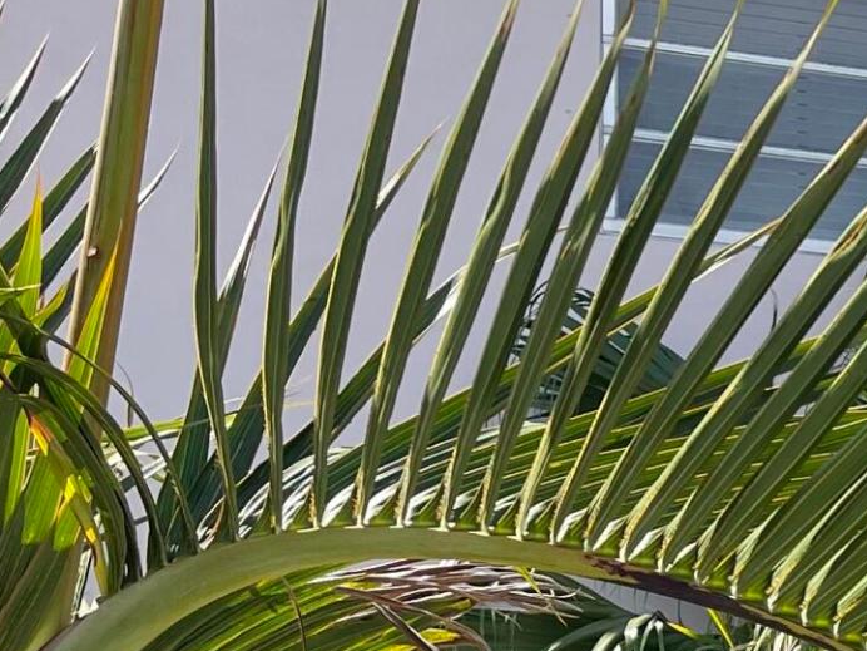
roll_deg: -0.5
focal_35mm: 104
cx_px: 1624
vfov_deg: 13.8
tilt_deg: +2.9
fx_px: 2605
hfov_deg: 15.7
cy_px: 807
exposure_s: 1/2012
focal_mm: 5.1
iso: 32
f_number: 1.6
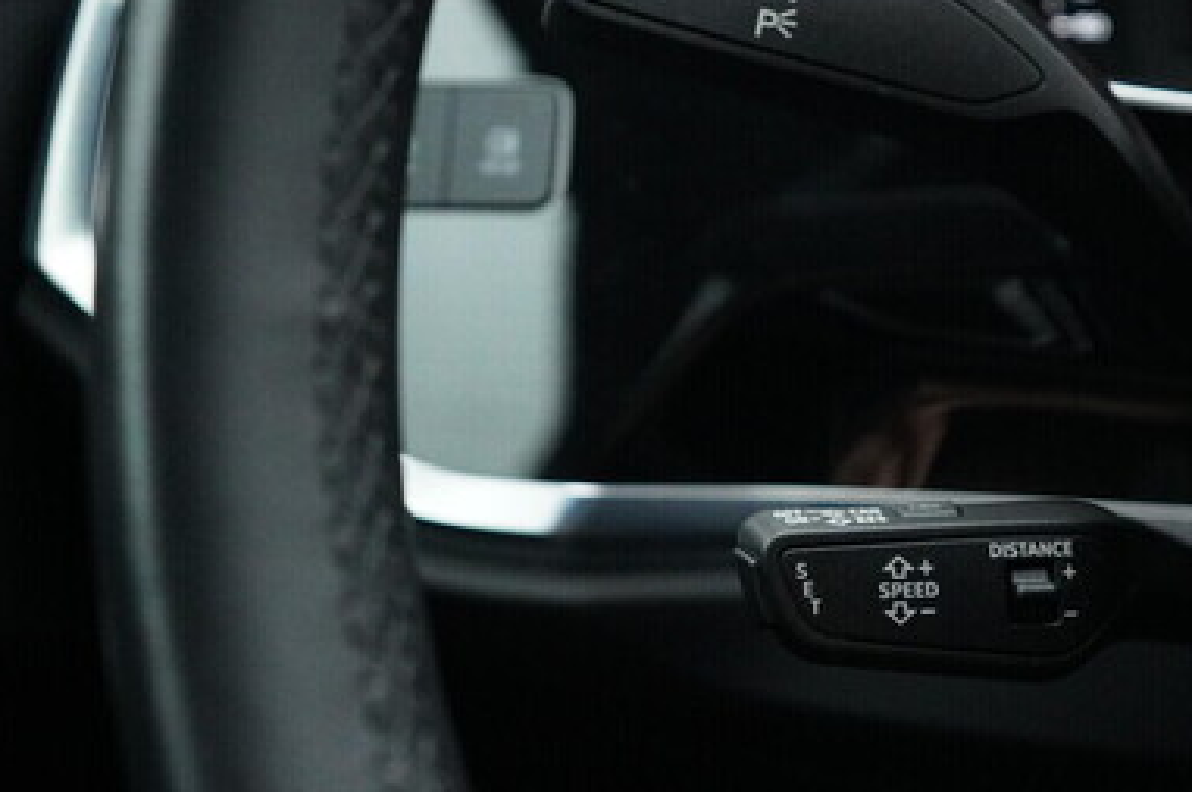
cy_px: 388
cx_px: 826
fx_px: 1720
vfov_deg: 25.9
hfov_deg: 37.7
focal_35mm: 52
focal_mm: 24
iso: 6400
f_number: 2.8
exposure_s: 1/1250
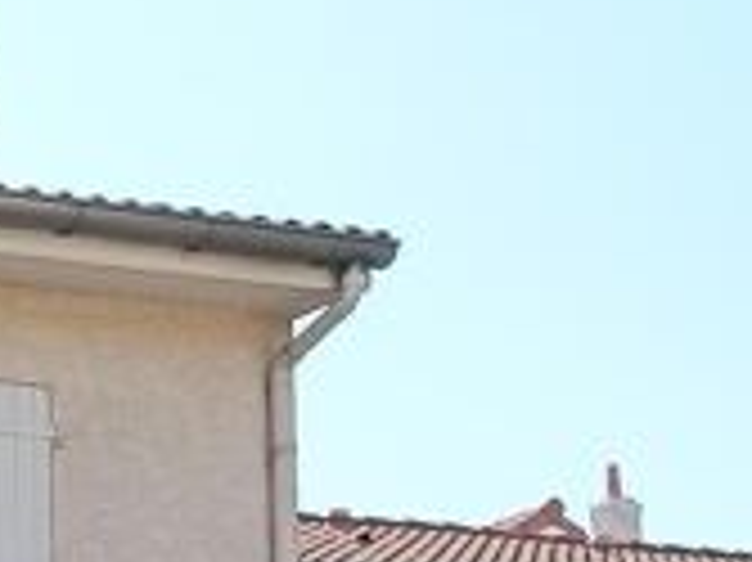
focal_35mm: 144
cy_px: 1182
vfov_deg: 9.5
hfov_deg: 11.8
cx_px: -883
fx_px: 3126
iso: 50
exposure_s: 1/260
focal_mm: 5.24
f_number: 1.7
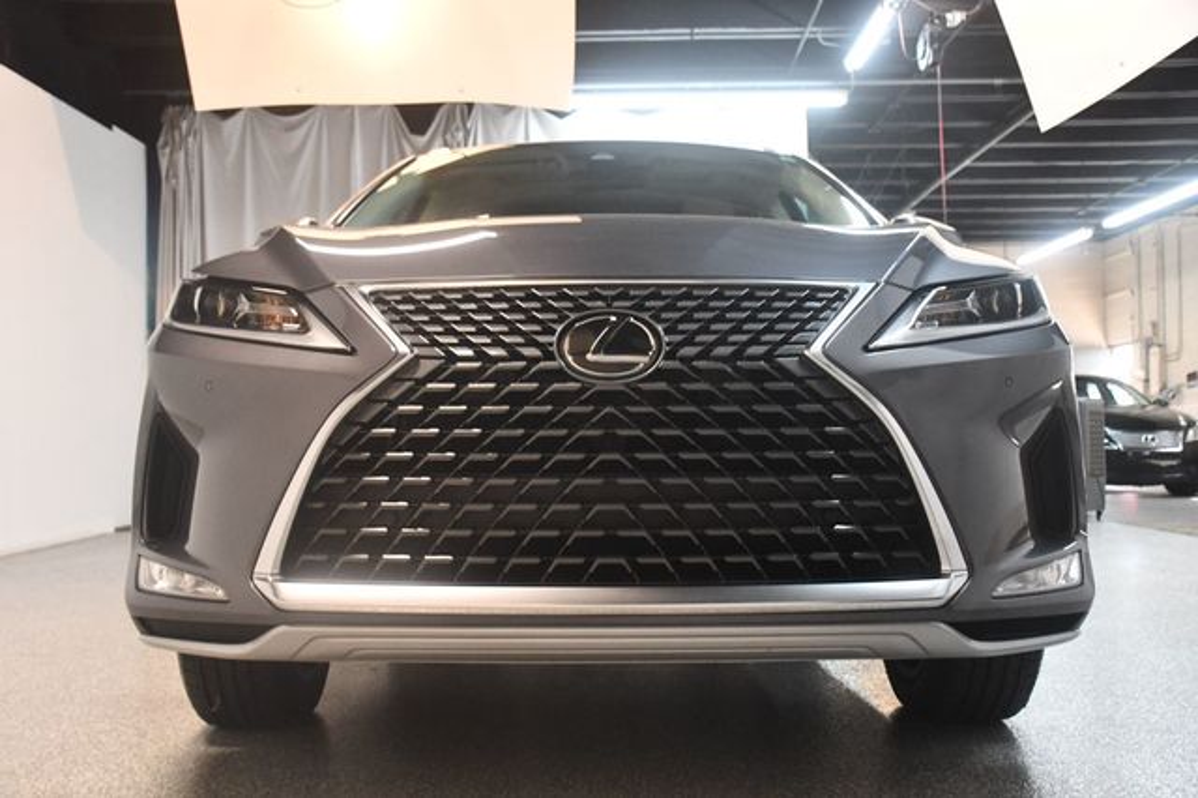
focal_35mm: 39
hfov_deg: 49.6
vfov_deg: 34.2
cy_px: 399
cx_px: 599
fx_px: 1297
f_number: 3.8
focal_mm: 26
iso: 3200
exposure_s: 1/125
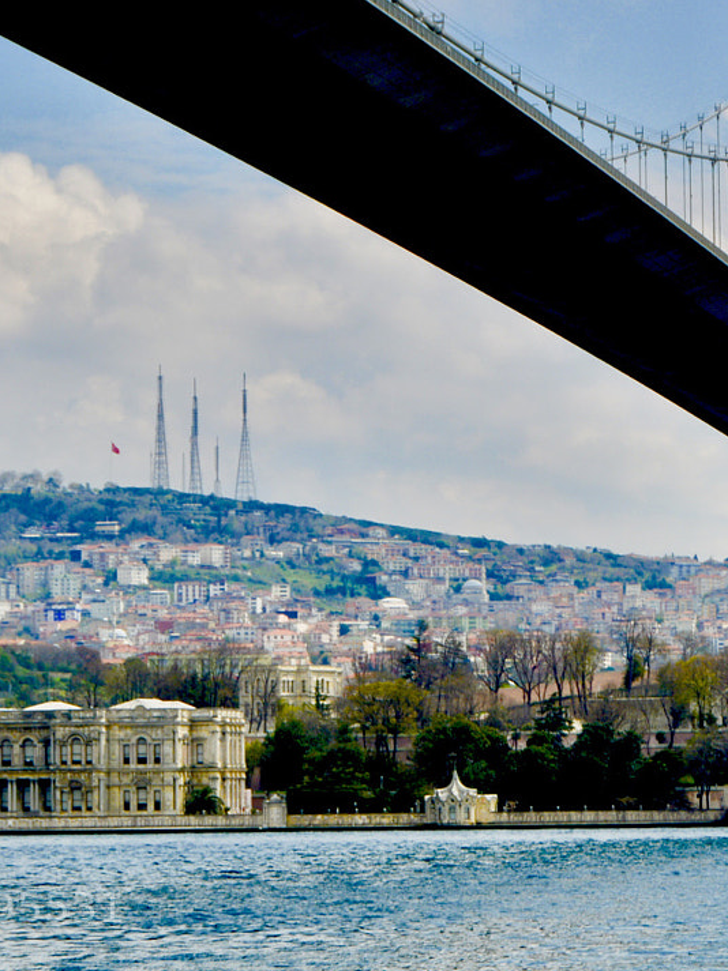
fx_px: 4998
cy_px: 289
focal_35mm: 178
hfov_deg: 8.3
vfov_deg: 11.1
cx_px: 500
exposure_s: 1/320
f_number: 9
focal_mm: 55
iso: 100
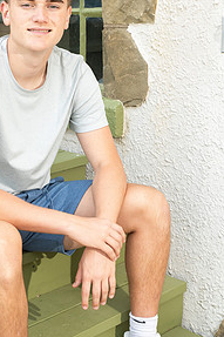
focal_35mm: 69
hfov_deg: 19.5
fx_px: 645
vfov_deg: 29.2
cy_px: 189
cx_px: 49
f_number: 5.6
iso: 320
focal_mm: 44
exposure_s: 1/160
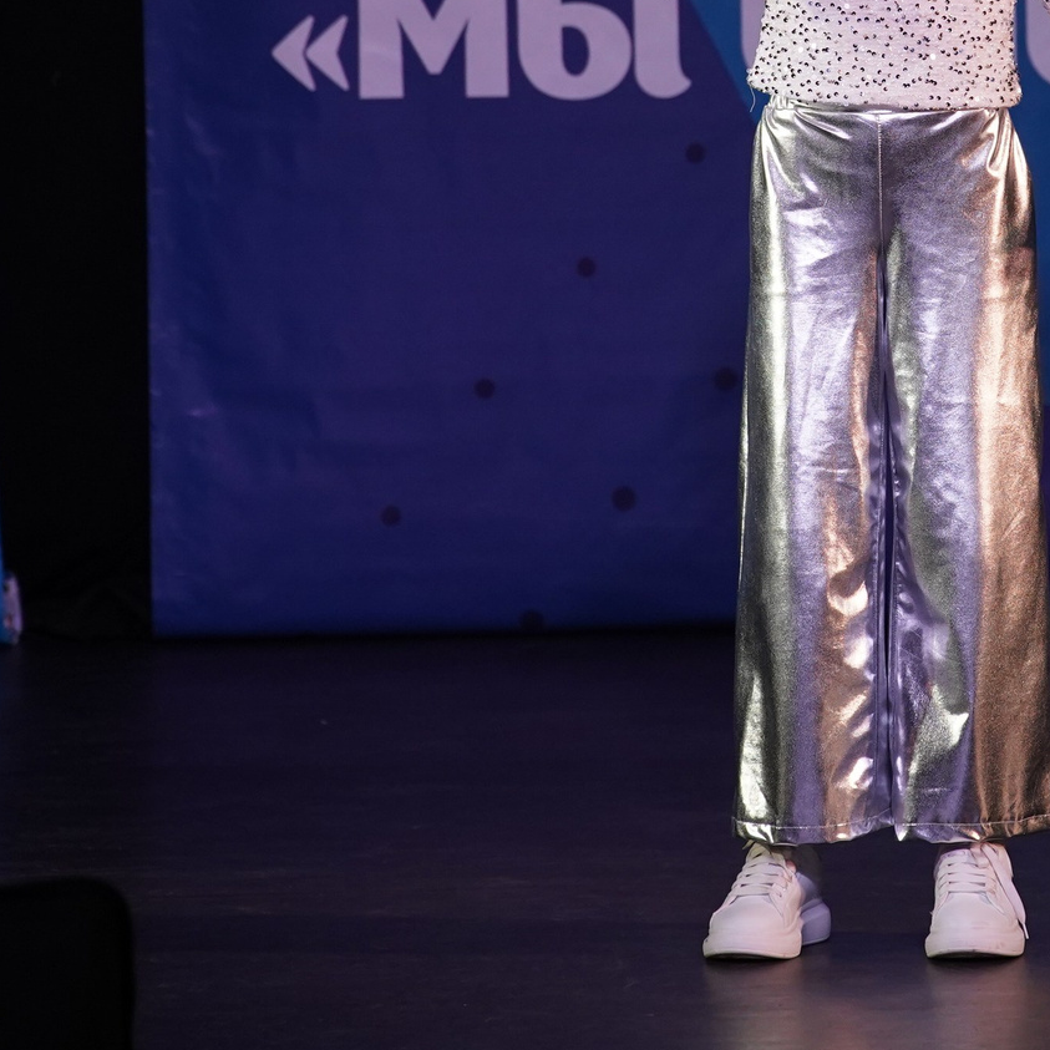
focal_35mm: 387
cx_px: 1041
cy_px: -1
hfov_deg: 4.5
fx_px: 13281
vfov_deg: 4.5
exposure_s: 1/400
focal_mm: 150
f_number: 4
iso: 1600
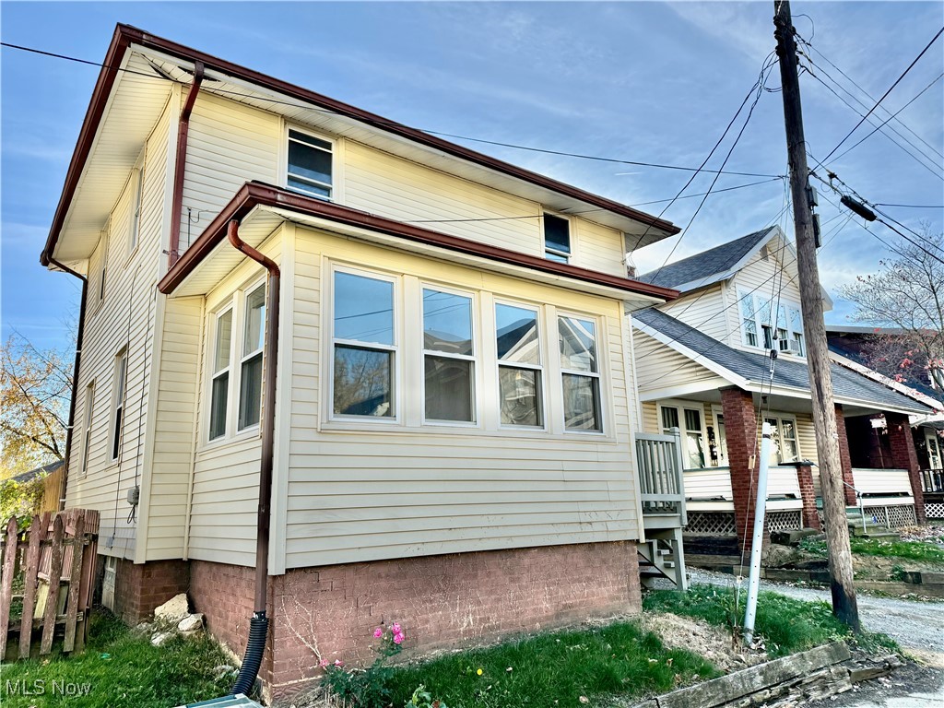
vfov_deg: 56.8
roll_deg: +1.5
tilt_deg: +12.9
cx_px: 472
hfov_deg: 71.6
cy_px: 354
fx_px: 654
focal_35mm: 24
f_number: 1.78
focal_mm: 6.76
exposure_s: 1/2703
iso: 100
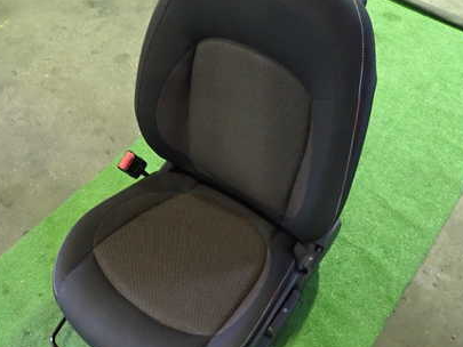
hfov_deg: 50.1
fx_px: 495
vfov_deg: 38.7
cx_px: 254
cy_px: 172
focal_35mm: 37
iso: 800
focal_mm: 4.5
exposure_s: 1/30
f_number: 2
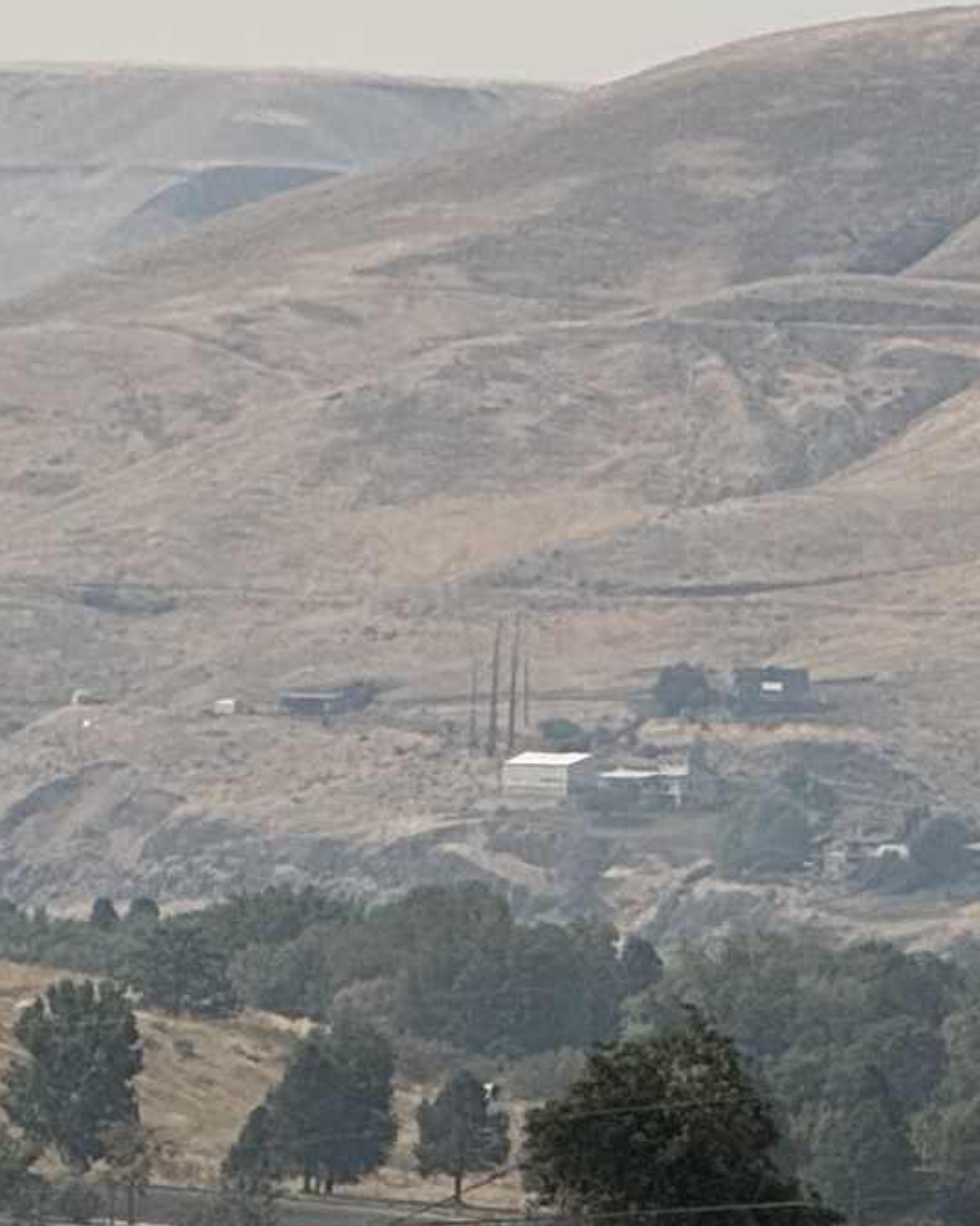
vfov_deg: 3.6
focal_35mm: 539
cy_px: 1479
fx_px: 19551
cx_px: -767
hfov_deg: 2.9
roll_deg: -2.6
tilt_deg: -1.4
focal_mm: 15.66
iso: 50
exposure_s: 1/2710
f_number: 2.8
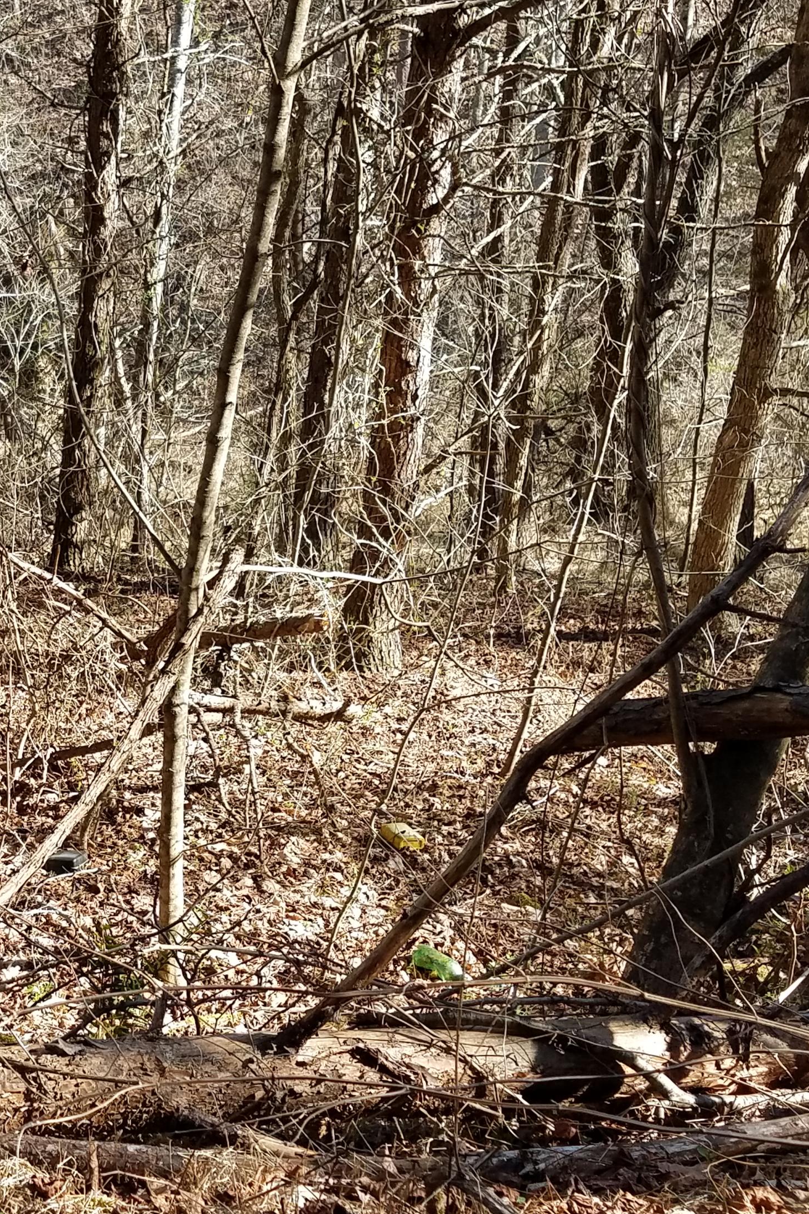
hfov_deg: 33.3
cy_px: 593
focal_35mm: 37
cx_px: 22
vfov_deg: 51.9
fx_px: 1247
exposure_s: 1/353
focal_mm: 4.2
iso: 40
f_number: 1.7
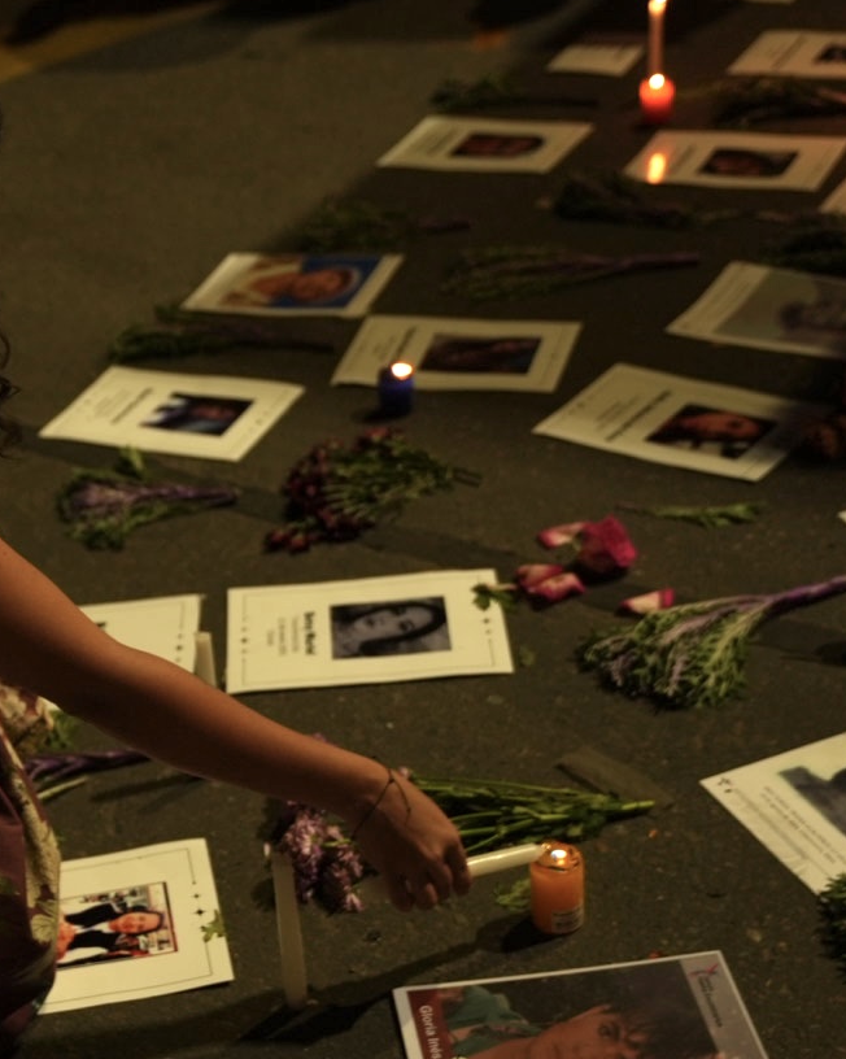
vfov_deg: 28.3
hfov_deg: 22.0
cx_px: 22
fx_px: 2099
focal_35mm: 67
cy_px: 618
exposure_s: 1/40
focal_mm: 36
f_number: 2.8
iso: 1000
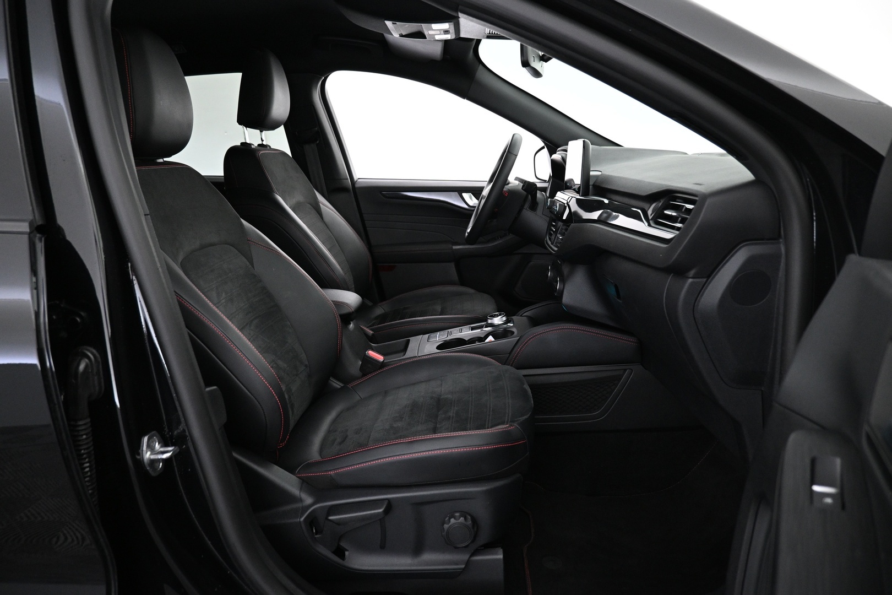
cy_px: 298
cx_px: 446
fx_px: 595
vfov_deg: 53.1
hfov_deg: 73.7
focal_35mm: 24
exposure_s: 1/25
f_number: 3.5
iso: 1600
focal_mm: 16
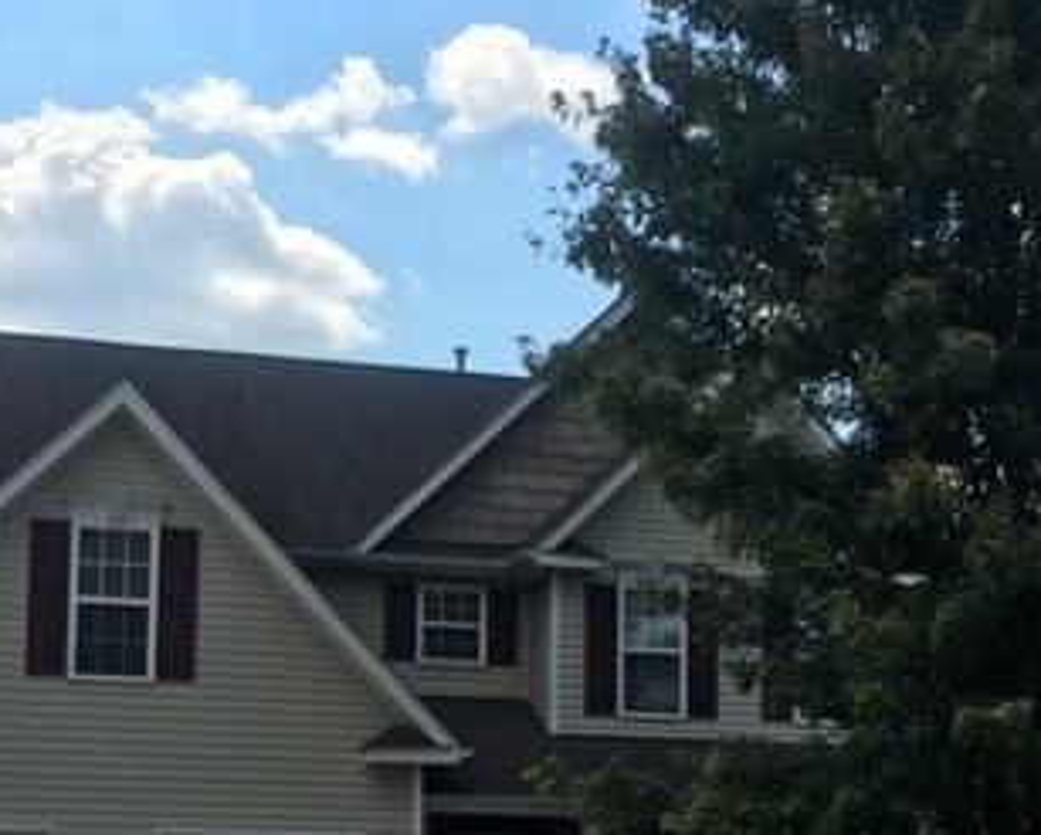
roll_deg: -0.5
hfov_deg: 31.9
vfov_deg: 25.1
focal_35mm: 59
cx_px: 475
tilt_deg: +6.0
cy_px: 730
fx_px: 1819
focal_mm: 4.15
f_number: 2.2
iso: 25
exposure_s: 1/1672
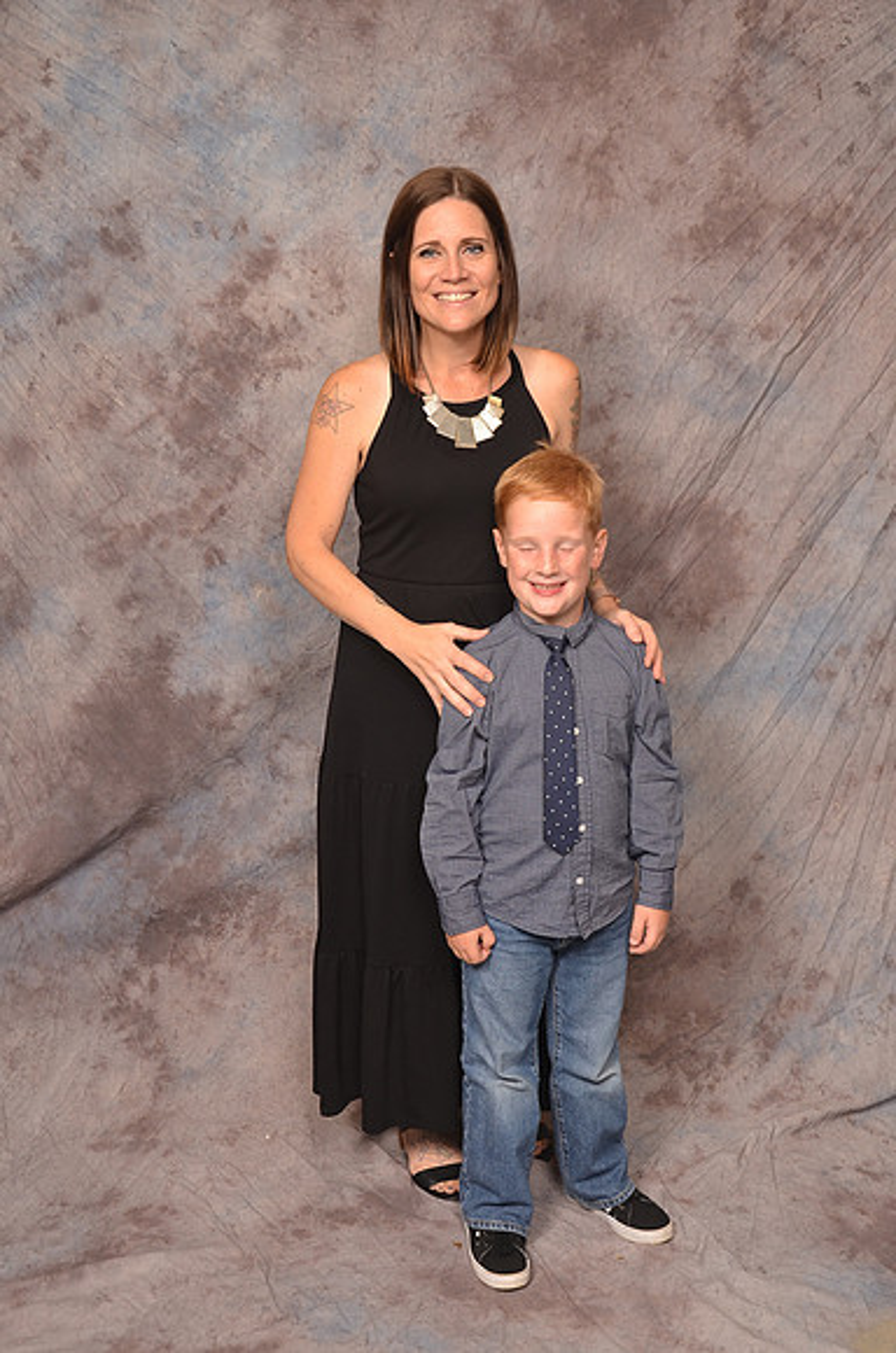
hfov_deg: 31.7
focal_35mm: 42
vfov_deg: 46.5
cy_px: 676
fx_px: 1575
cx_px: 448
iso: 200
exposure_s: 1/60
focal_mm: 28
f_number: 5.6
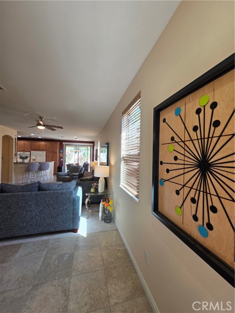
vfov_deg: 106.2
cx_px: 118
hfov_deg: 89.9
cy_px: 156
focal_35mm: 13
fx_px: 118
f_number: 1.9
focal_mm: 2.2
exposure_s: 1/120
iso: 50
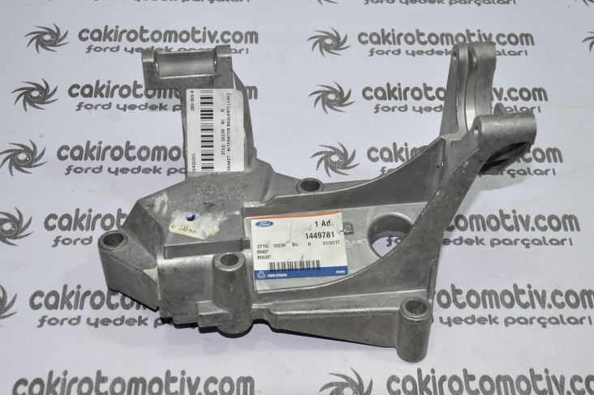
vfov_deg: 23.0
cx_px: 320
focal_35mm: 59
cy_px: 216
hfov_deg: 33.9
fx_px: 973
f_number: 5.6
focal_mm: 32
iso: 200
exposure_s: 1/50
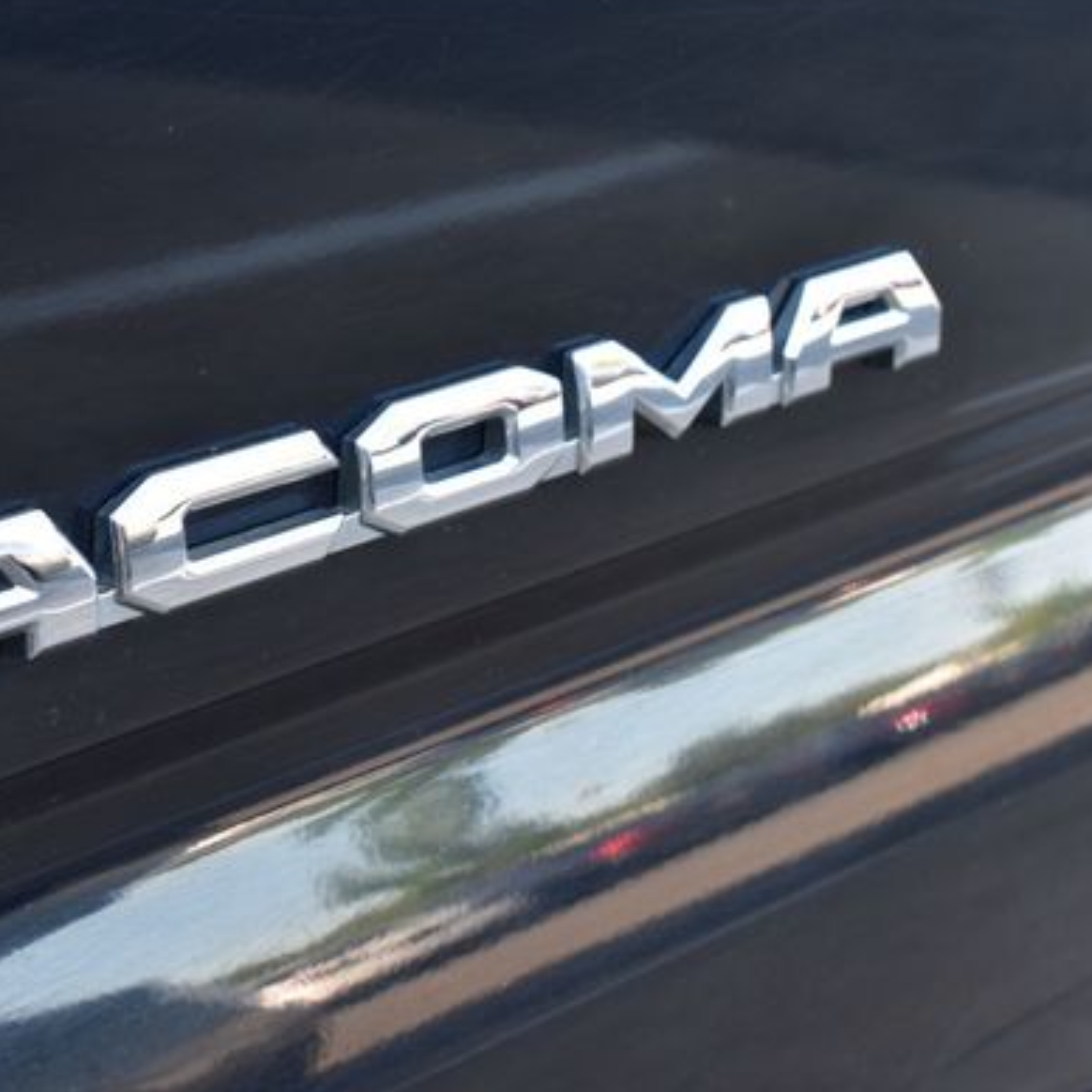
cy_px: 523
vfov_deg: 20.6
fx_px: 2998
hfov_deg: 20.5
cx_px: 259
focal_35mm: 84
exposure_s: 1/60
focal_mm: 40
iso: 400
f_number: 8
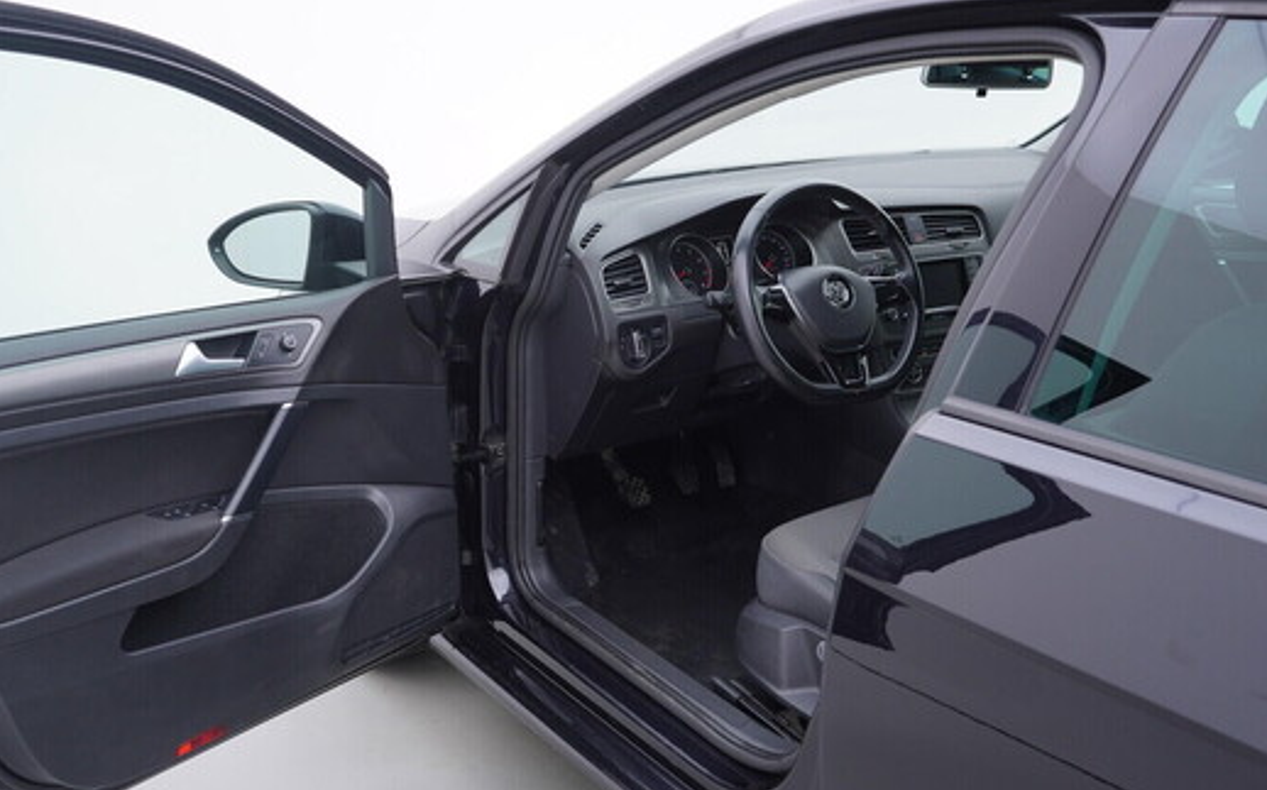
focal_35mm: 39
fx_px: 1346
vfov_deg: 32.7
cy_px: 422
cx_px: 609
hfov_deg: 50.4
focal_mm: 24
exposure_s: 1/50
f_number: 3.2
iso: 125
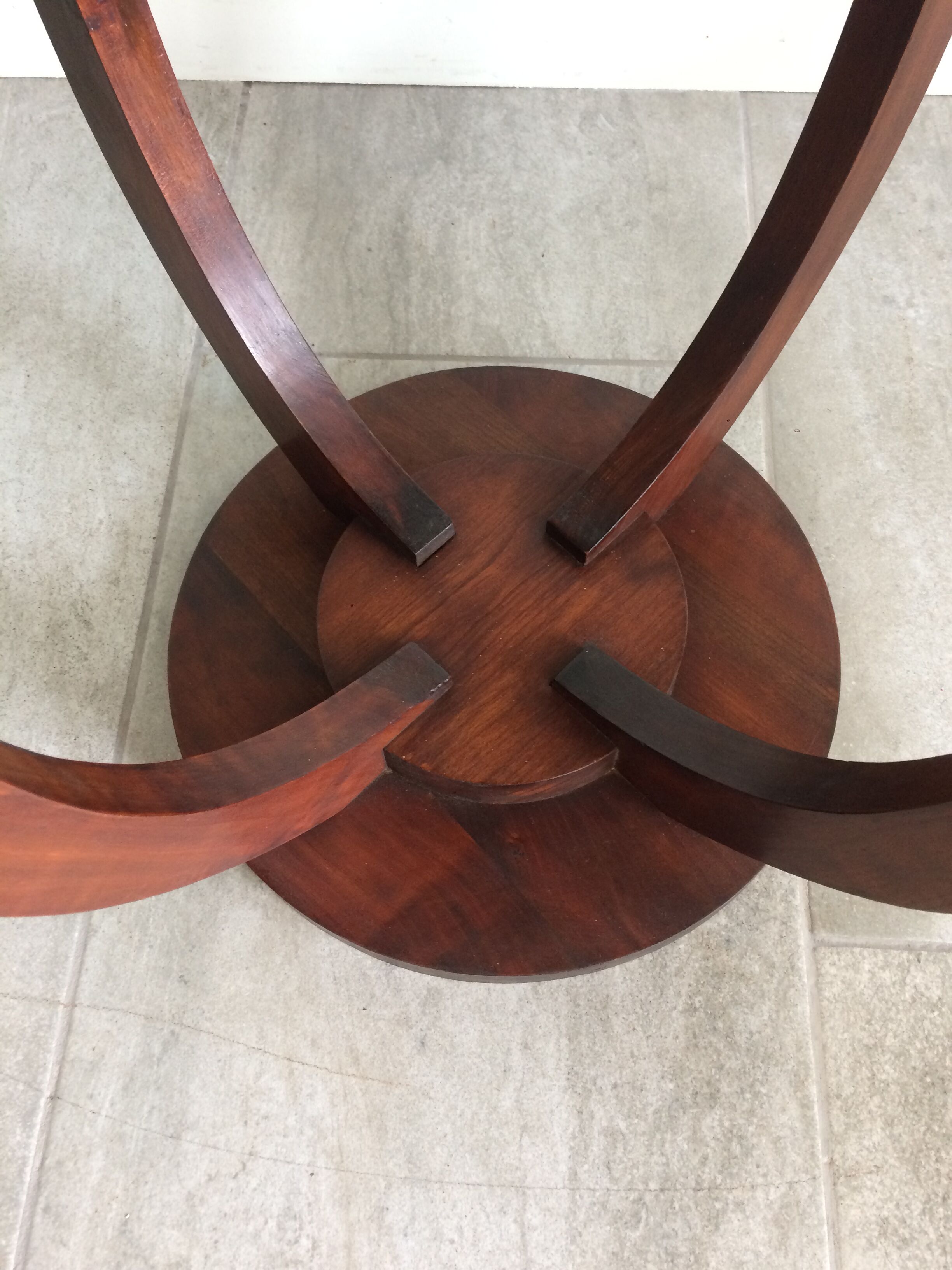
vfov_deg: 61.7
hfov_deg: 48.2
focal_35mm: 29
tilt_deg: -65.1
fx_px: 1063
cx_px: 476
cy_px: 635
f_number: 2.2
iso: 160
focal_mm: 4.15
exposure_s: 1/33
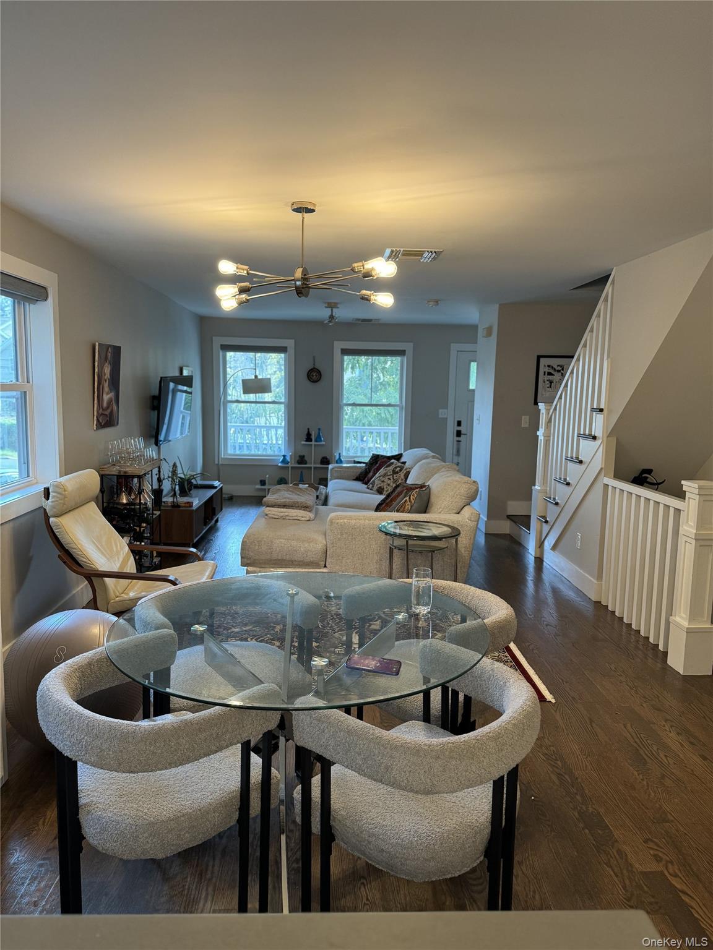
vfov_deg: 71.6
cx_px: 356
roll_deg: -0.8
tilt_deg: -8.7
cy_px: 475
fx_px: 659
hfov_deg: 56.8
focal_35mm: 24
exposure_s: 1/60
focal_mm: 6.76
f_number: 1.78
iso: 125
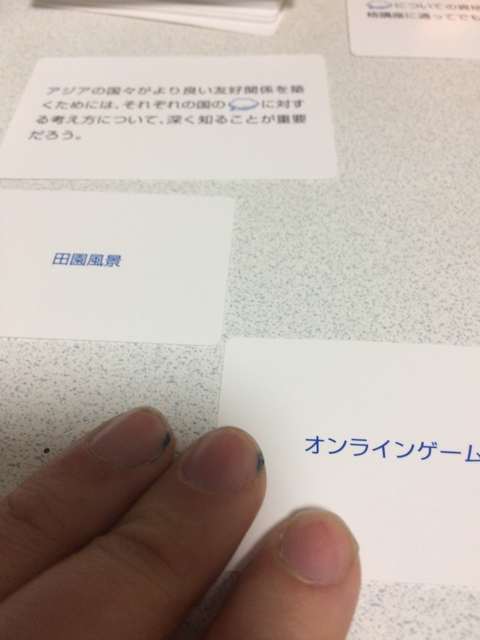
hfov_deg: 48.2
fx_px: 536
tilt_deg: -52.4
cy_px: 320
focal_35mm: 29
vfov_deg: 61.7
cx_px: 240
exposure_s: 1/30
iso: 100
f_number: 2.2
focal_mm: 4.15
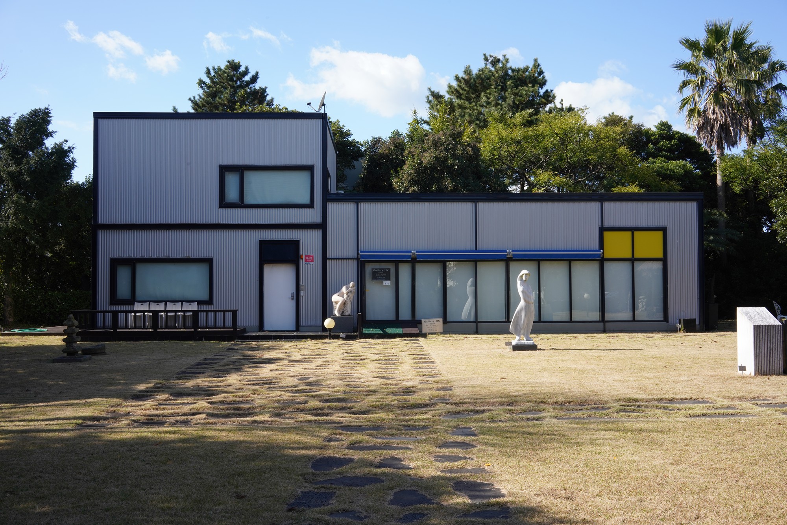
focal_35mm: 35
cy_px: 262
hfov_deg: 54.4
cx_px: 394
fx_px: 765
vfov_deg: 37.9
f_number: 18
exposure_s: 1/100
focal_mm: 35
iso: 400
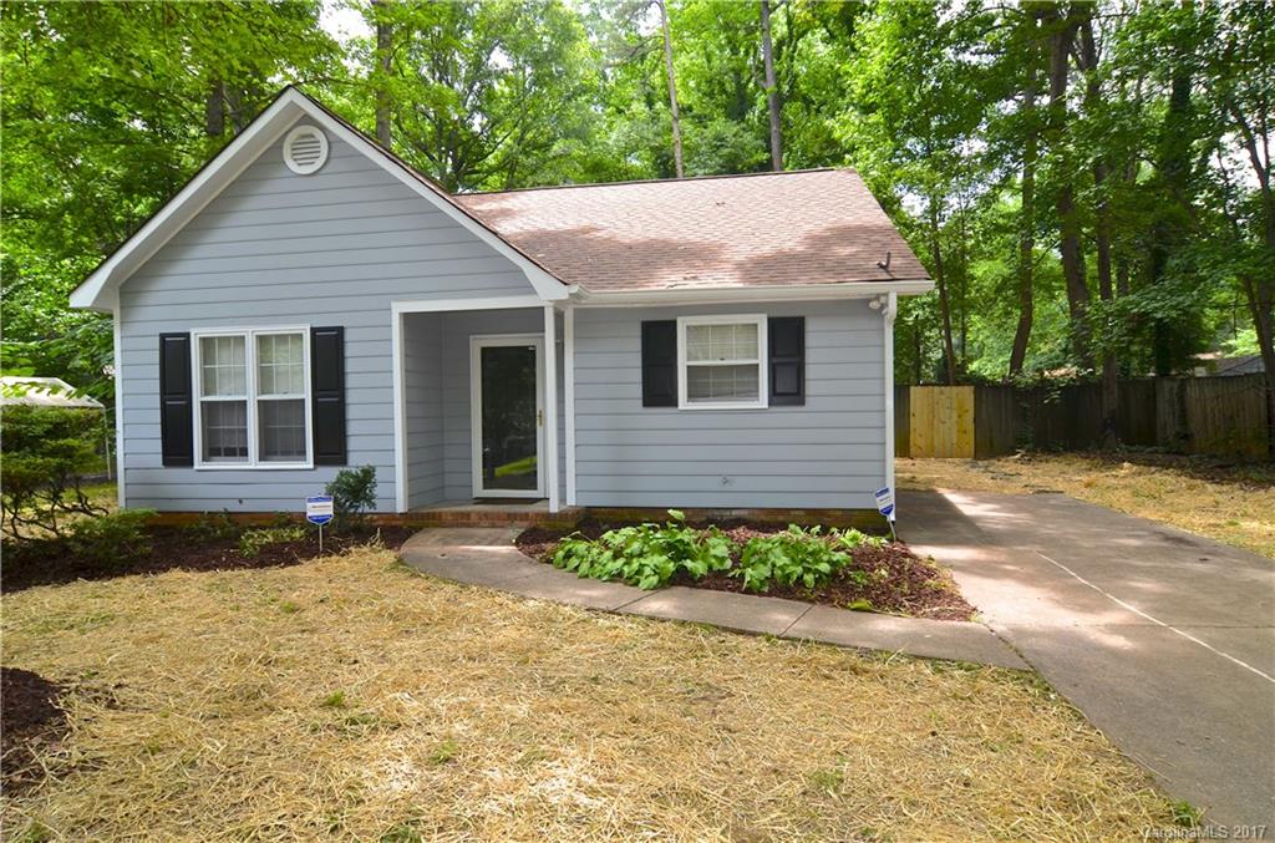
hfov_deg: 81.4
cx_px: 638
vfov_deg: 59.2
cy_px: 422
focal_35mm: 21
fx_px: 742
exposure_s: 1/160
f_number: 6.3
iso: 100
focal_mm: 14
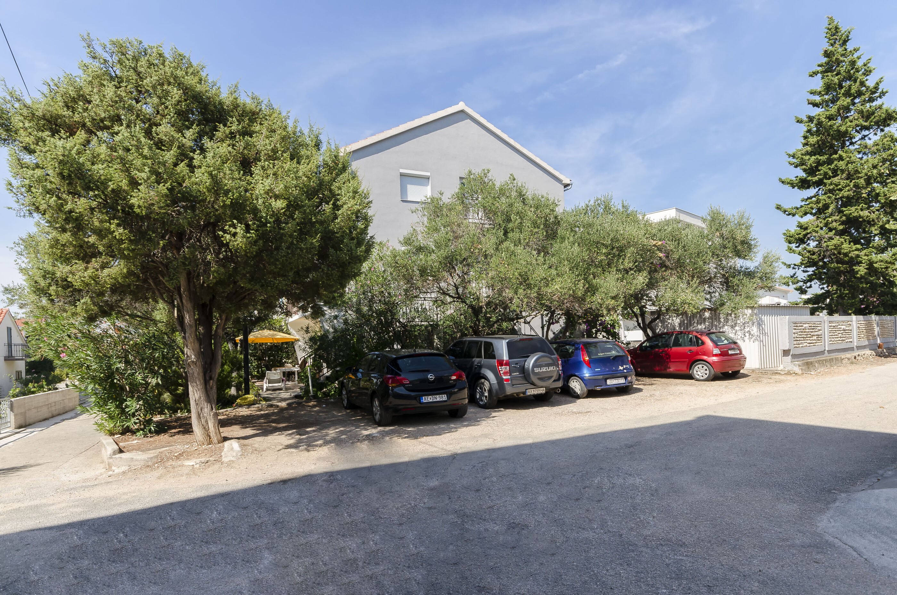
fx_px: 485
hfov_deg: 85.5
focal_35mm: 20
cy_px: 298
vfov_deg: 63.0
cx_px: 448
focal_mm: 13
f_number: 9
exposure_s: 1/200
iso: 100
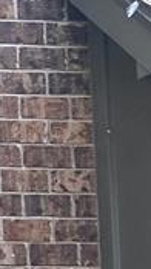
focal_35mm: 167
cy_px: 318
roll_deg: +0.1
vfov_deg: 12.6
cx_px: -470
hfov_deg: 6.0
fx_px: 1188
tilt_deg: +3.1
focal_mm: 4.25
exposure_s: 1/394
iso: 32
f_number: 1.8
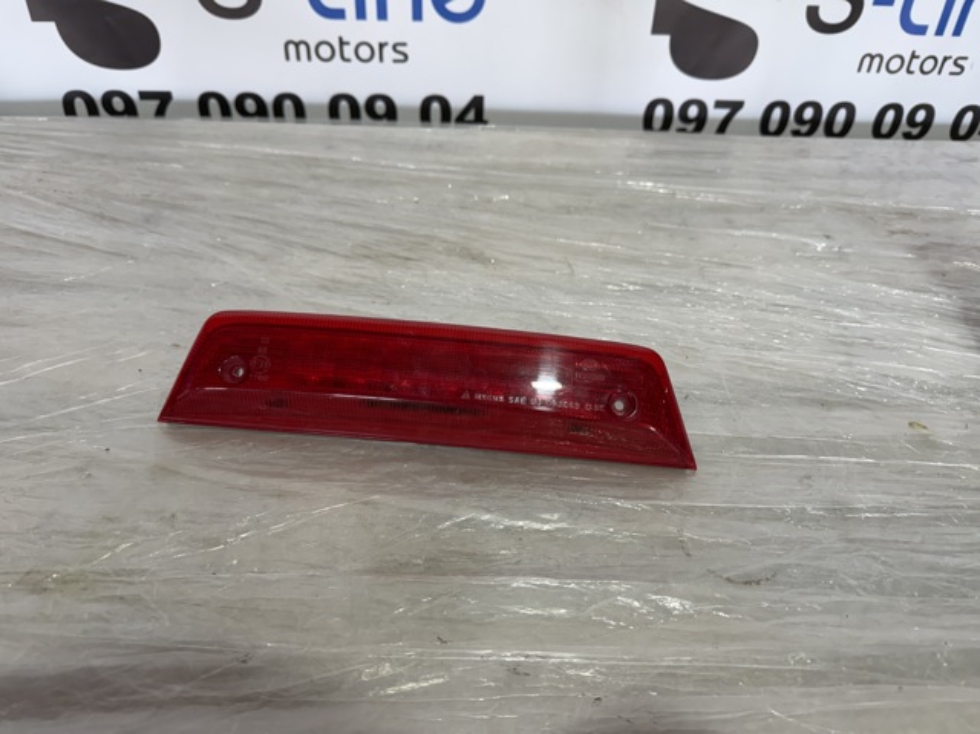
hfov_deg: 71.6
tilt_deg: -35.9
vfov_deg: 56.8
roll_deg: -3.0
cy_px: 367
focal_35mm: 24
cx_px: 490
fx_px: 679
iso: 100
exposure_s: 1/100
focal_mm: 6.76
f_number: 1.78
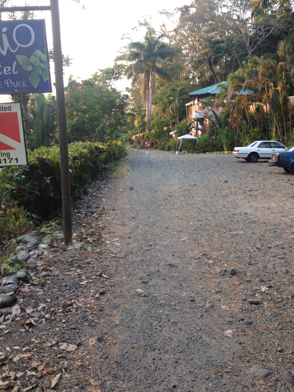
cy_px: 196
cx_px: 147
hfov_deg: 40.7
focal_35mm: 35
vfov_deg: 52.6
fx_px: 396
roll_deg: +1.5
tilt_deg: -12.7
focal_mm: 4.28
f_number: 2.4
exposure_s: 1/60
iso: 50
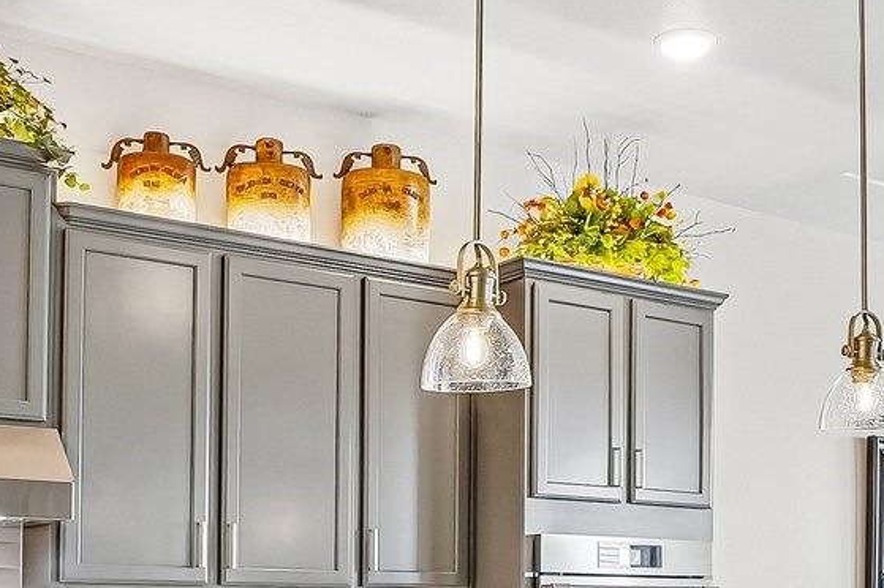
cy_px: 630
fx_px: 1350
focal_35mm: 55
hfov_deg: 36.1
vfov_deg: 23.2
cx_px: 549
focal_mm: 10
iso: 400
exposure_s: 1/20
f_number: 8
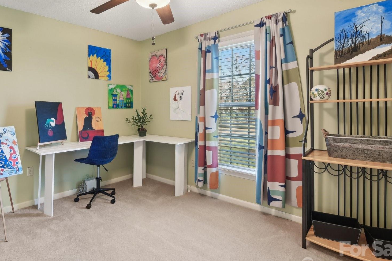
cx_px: 154
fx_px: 229
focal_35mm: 21
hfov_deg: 80.1
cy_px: 108
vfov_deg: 59.2
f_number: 8
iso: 200
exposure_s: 1/4
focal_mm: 15
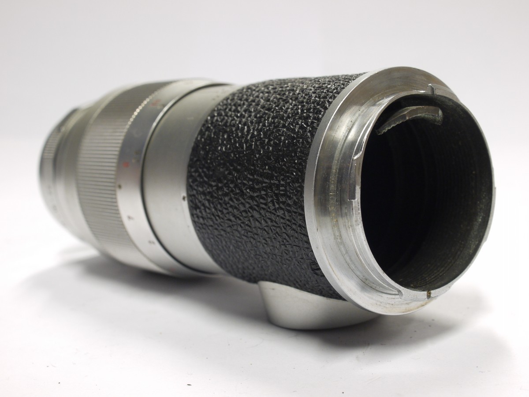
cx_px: 264
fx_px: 917
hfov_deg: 32.2
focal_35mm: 60
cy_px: 198
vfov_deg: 24.4
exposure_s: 1/6
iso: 400
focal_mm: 30
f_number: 9
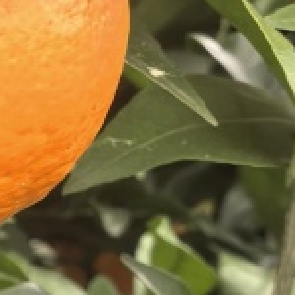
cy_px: 166
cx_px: -342
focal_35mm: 170
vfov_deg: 10.3
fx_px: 1639
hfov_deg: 9.5
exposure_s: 1/194
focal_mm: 6.98
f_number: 4
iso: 1600
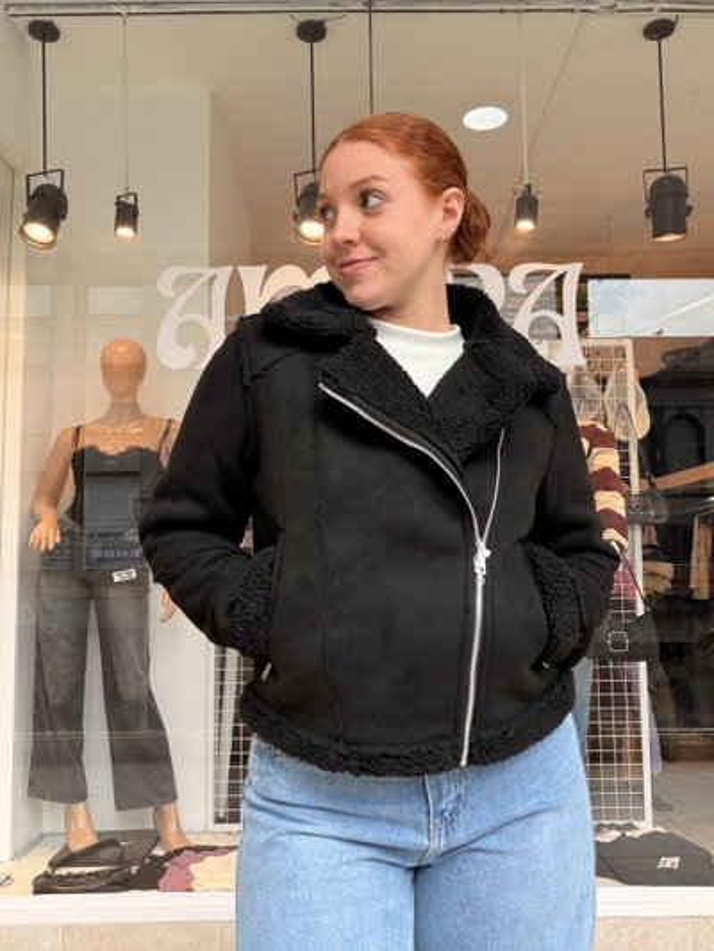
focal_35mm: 30
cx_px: 357
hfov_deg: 46.8
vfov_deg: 60.0
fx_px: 825
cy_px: 476
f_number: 1.9
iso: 32
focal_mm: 2.71
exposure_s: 1/121
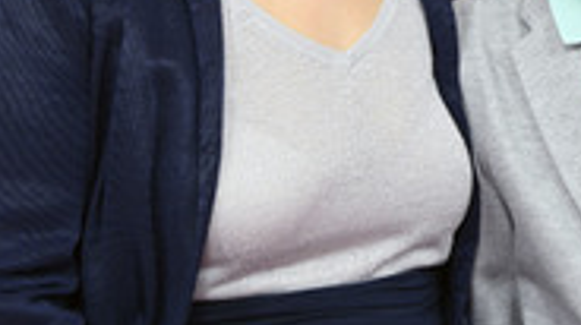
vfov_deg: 5.6
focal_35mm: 213
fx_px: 3278
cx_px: 453
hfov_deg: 10.1
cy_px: -129
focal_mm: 83
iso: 1000
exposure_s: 1/200
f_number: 6.3
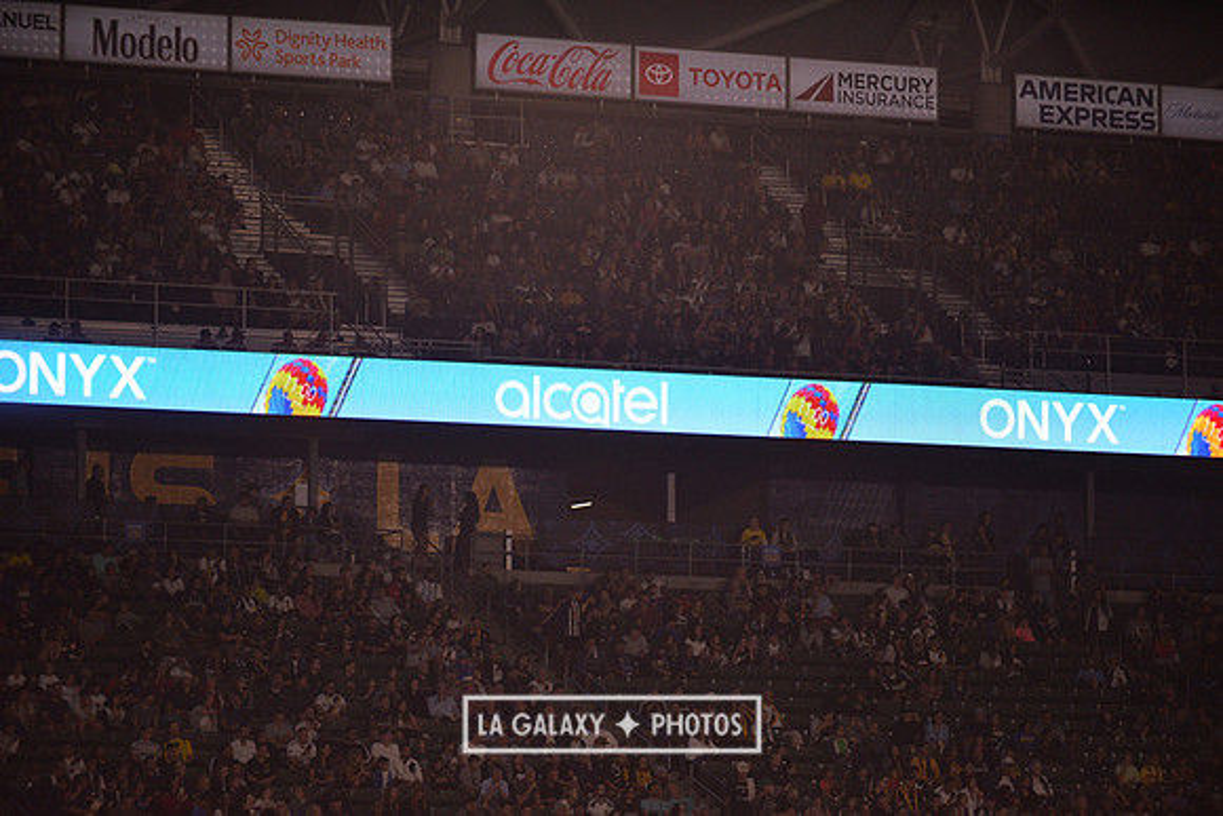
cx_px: 612
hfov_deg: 11.4
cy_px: 408
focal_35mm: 180
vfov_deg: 7.6
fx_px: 6116
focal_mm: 180
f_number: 2.8
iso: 1600
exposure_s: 1/3200
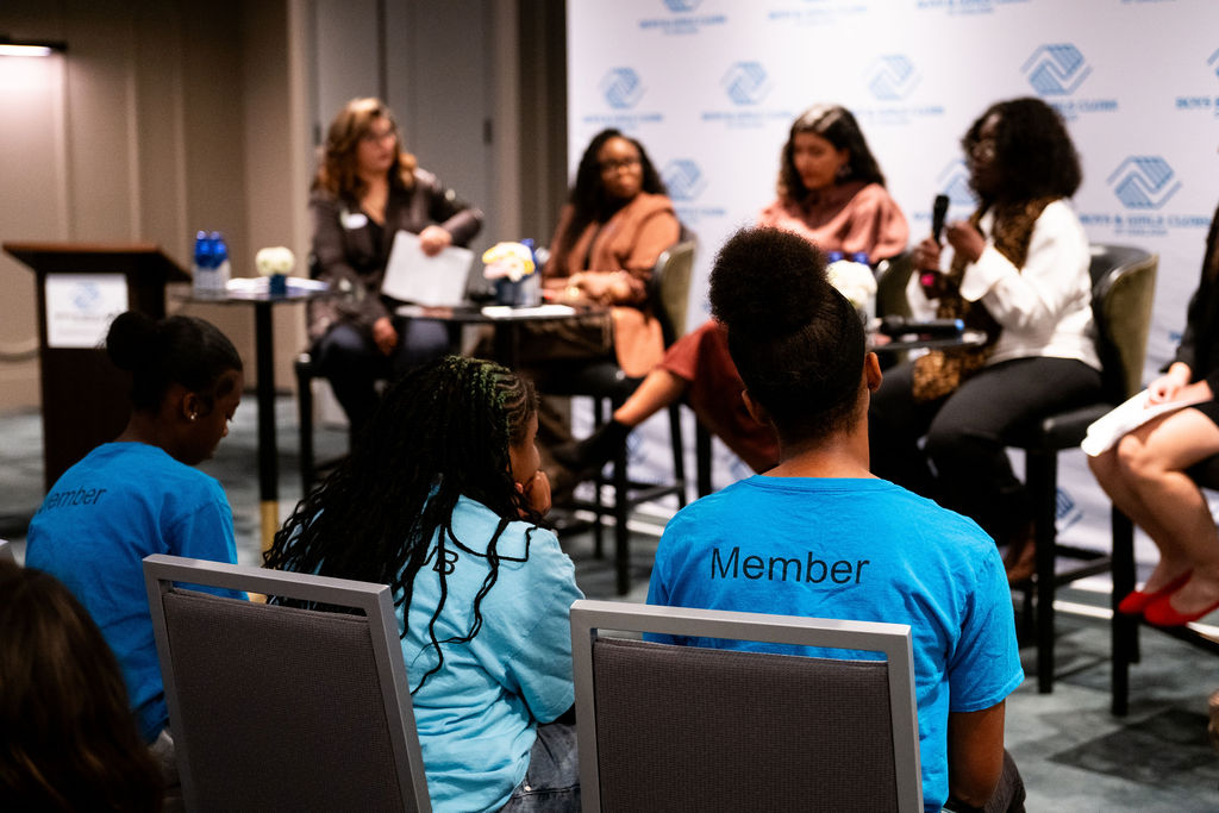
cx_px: 610
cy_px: 406
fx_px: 1964
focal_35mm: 58
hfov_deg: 34.5
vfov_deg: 23.4
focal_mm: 58
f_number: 3.2
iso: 2500
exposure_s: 1/125
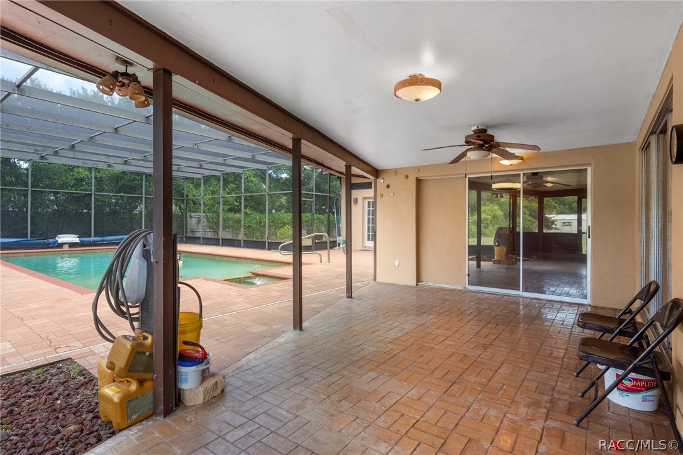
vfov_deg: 67.3
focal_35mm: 18
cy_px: 228
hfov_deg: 90.0
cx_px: 342
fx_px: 341
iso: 400
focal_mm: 18
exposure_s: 1/13
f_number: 8
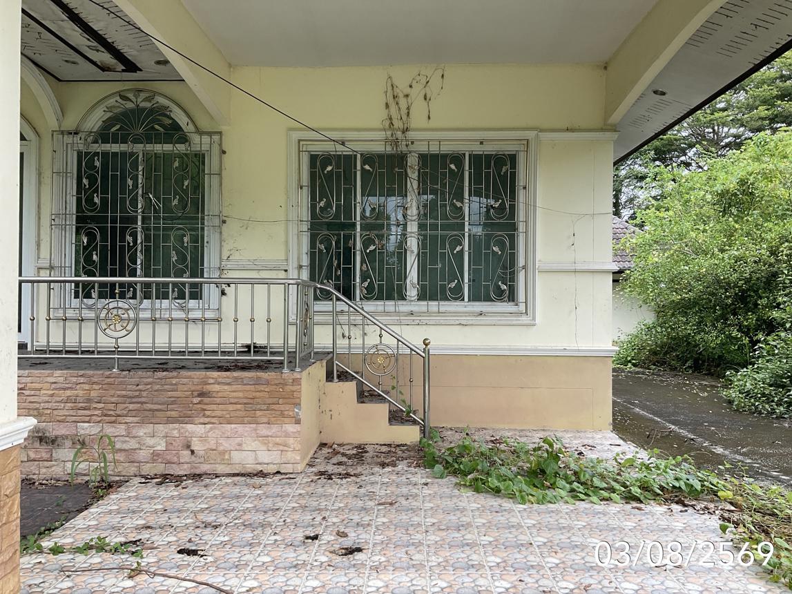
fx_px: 663
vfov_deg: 48.2
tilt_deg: +1.5
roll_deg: -0.3
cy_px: 297
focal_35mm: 29
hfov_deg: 61.7
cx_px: 396
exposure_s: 1/291
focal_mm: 3
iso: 16
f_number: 1.8
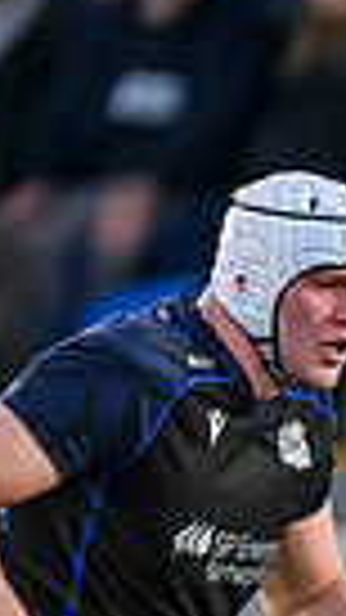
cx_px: 1246
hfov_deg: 0.4
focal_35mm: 3253
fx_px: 53090
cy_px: 1071
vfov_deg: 0.7
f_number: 4
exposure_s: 1/1600
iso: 4000
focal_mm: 560
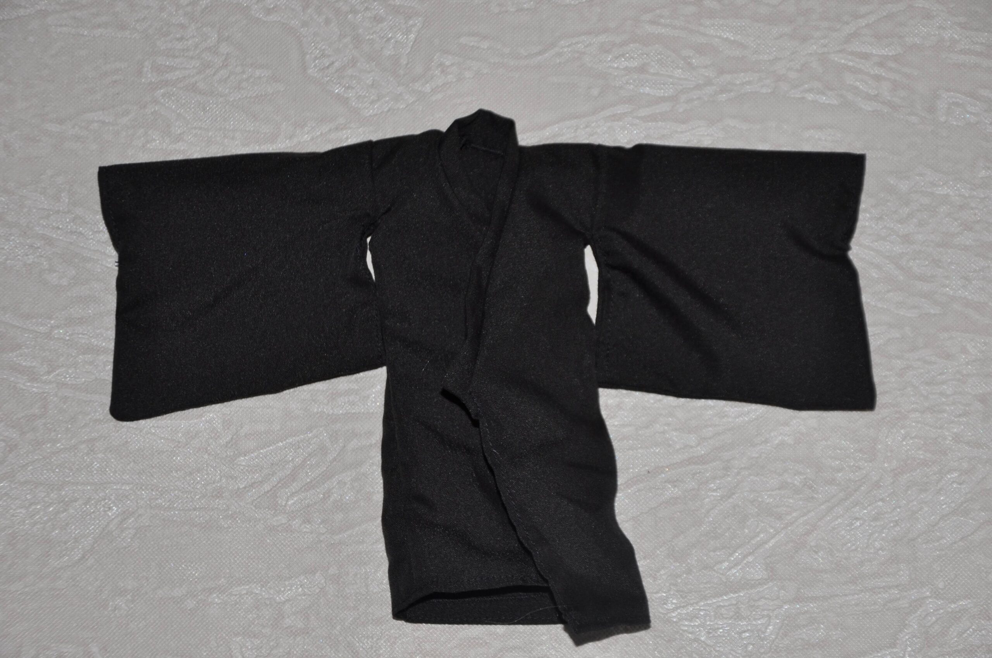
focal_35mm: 120
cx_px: 496
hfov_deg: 17.1
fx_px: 3302
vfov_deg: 11.4
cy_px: 329
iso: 200
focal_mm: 80
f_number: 5.3
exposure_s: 1/60
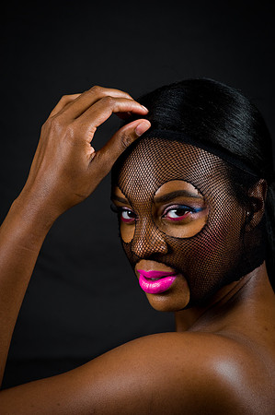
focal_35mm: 200
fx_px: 2297
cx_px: 138
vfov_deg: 10.3
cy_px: 208
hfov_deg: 6.9
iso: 200
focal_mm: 200
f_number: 5.6
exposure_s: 1/125
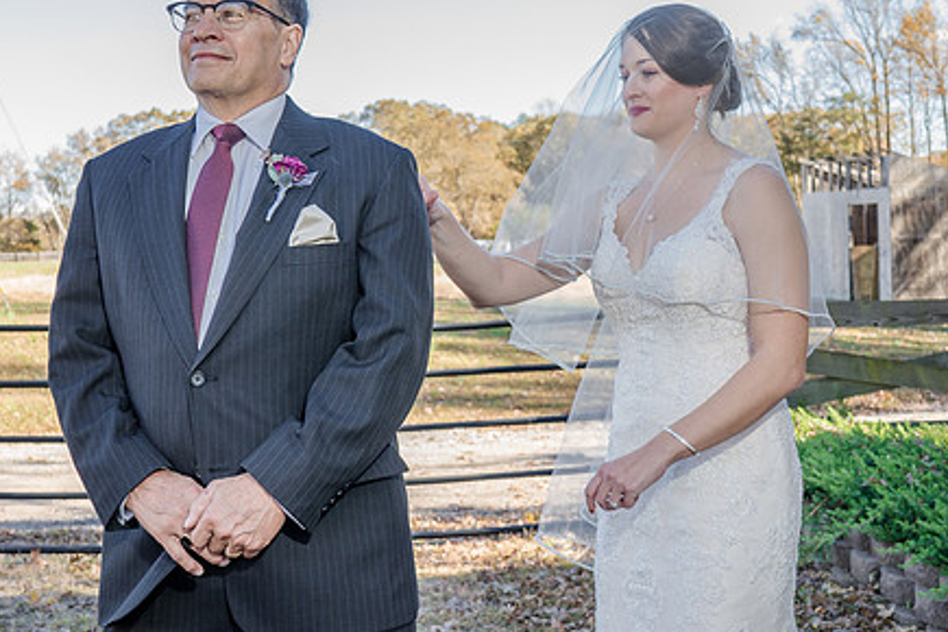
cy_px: 258
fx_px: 1369
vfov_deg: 25.9
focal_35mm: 52
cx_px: 460
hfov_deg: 38.2
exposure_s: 1/200
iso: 400
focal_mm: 35
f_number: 5.6
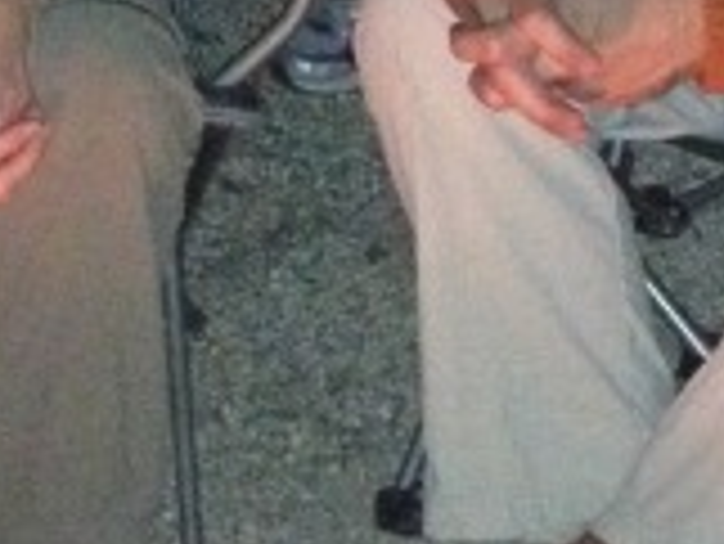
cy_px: -328
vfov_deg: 8.3
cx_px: 728
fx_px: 3642
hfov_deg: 11.2
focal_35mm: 174
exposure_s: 1/16
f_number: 2.4
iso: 800
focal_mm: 4.28
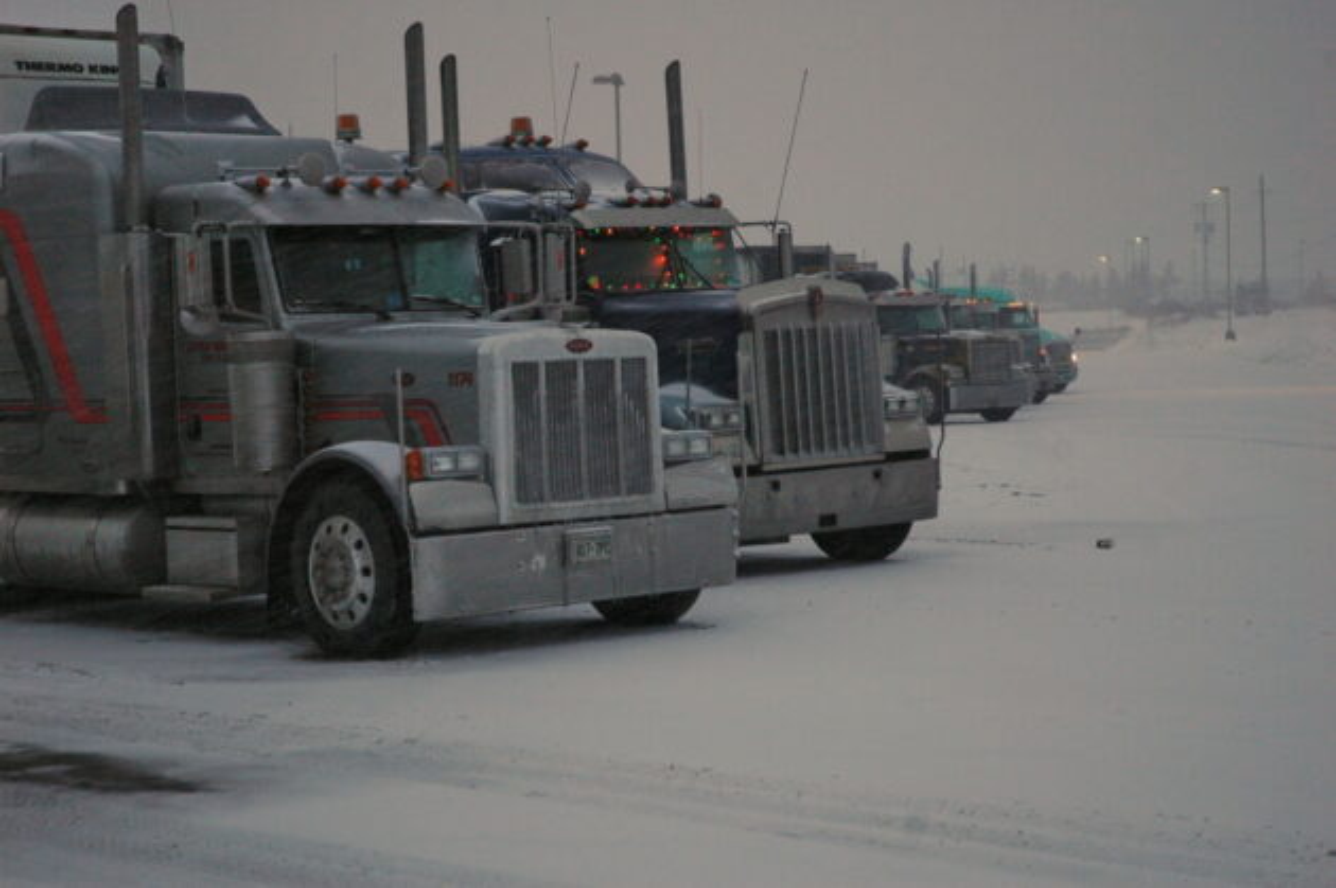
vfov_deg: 17.5
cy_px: 444
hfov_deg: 26.0
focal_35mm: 78
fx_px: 2892
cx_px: 668
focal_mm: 52
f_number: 4.5
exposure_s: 1/50
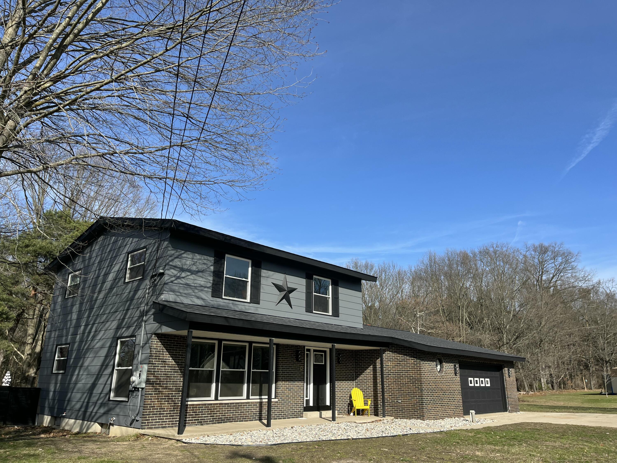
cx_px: 308
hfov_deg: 67.3
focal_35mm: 26
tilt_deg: +18.6
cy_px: 232
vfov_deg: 53.1
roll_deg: -0.2
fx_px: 463
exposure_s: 1/2688
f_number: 1.6
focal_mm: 5.1
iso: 50
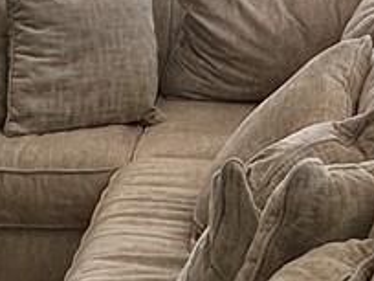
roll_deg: -0.8
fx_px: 1188
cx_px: 284
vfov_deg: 12.3
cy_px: -231
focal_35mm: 110
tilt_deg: -0.4
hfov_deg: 17.8
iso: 40
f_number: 2.2
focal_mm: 2.22
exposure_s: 1/129
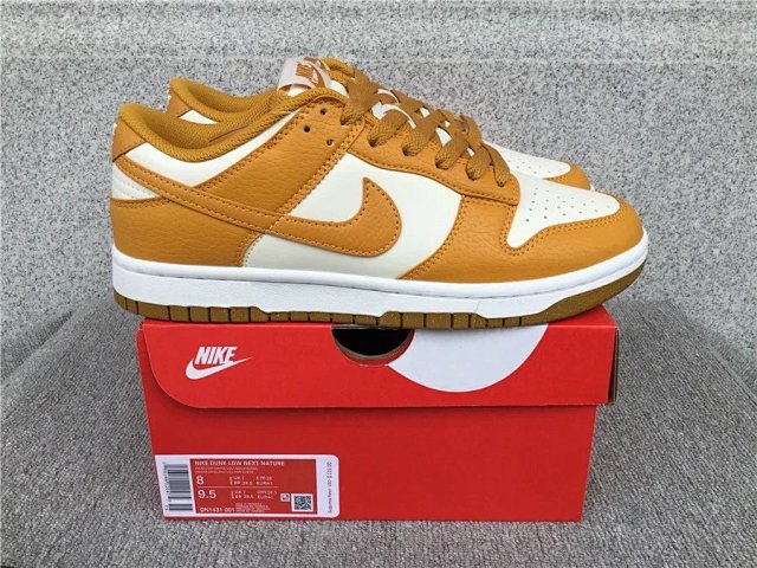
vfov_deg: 45.4
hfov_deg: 58.4
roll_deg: -0.5
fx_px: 678
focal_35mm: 31
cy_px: 284
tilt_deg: -20.0
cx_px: 378
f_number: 2.4
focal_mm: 3.3
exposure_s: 1/458
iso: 25
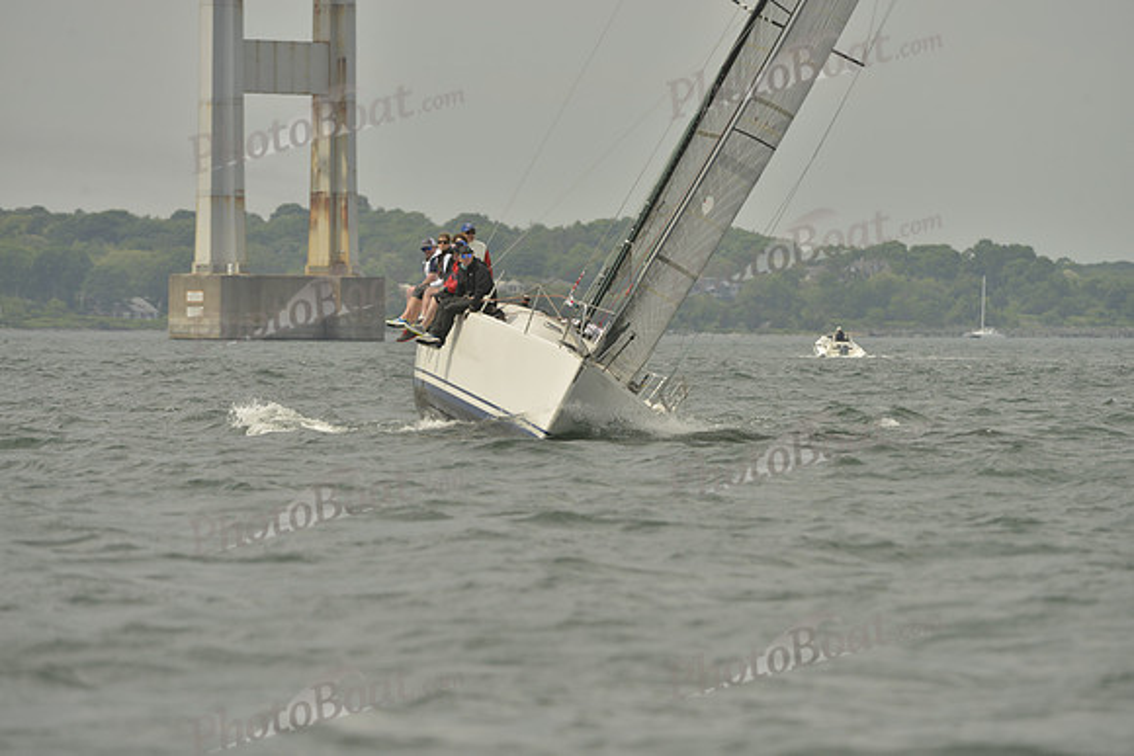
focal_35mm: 400
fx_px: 12602
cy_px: 378
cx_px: 567
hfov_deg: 5.2
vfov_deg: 3.4
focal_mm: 400
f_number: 8
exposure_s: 1/1250
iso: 280
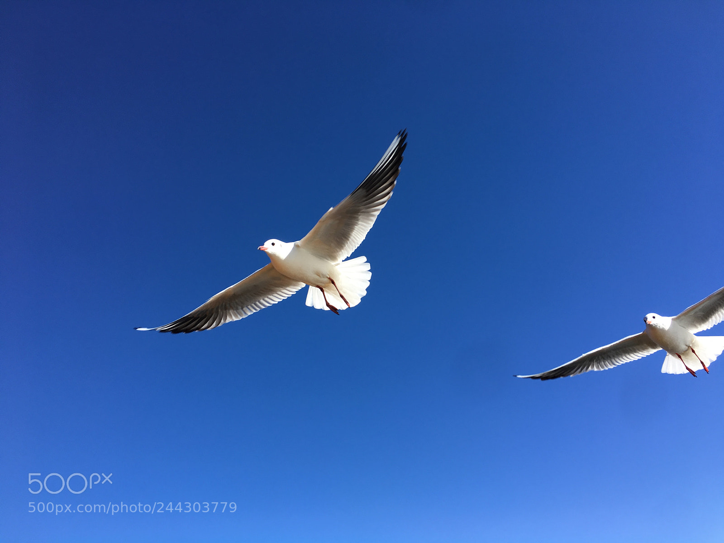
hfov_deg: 61.7
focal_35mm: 29
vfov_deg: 48.2
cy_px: 272
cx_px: 362
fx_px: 607
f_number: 2.2
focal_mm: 4.15
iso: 25
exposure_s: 1/999
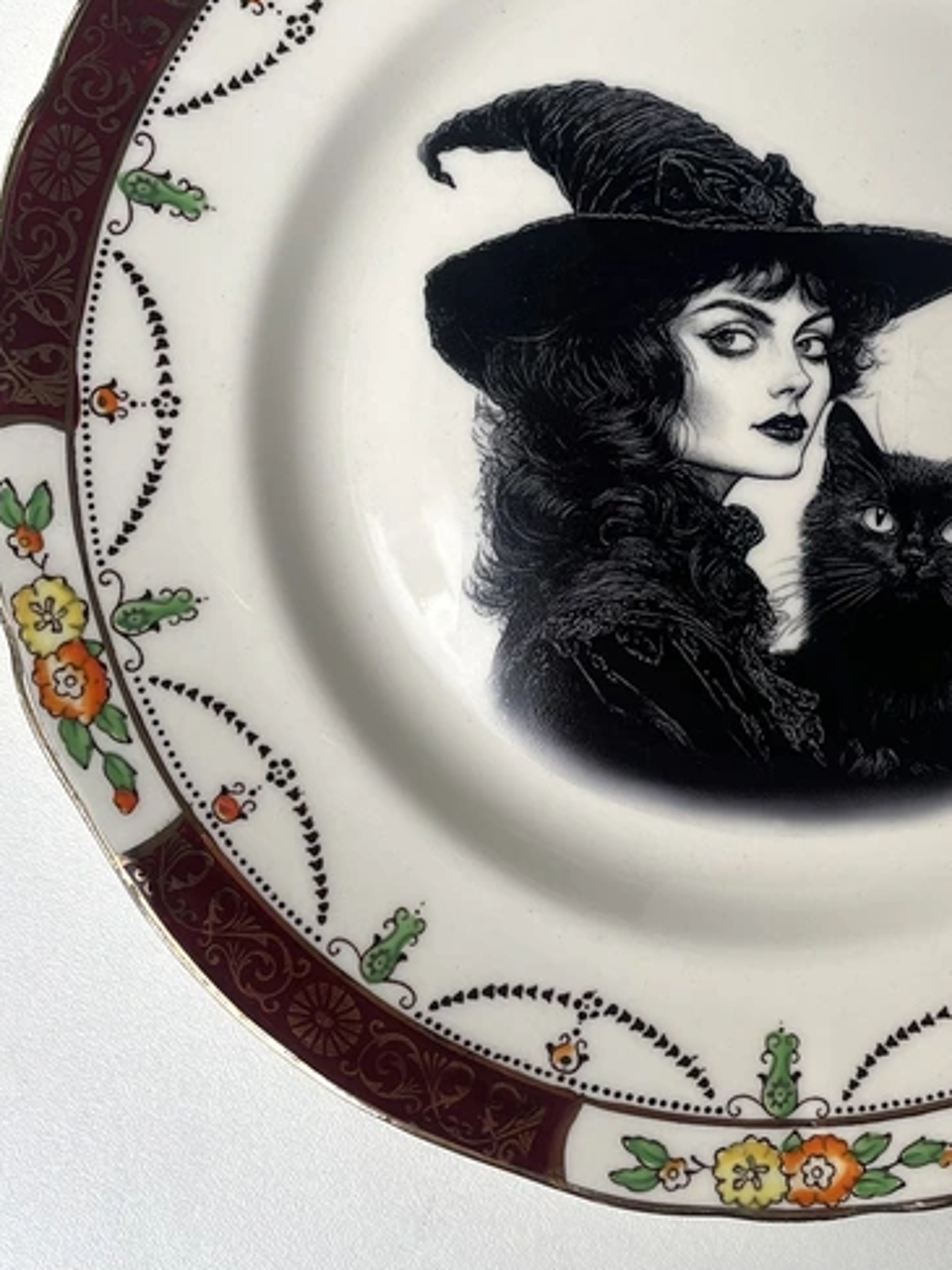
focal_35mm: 47
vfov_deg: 40.0
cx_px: 780
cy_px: 443
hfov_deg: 30.0
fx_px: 1724
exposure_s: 1/239
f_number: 1.6
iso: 32
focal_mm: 4.2
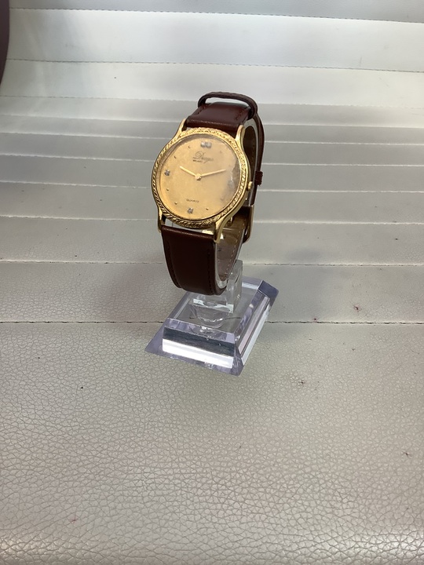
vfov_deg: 58.4
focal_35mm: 31
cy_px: 282
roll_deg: -3.4
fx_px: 506
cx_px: 212
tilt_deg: -32.9
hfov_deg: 45.4
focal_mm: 3.3
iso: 100
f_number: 2.4
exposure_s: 1/100
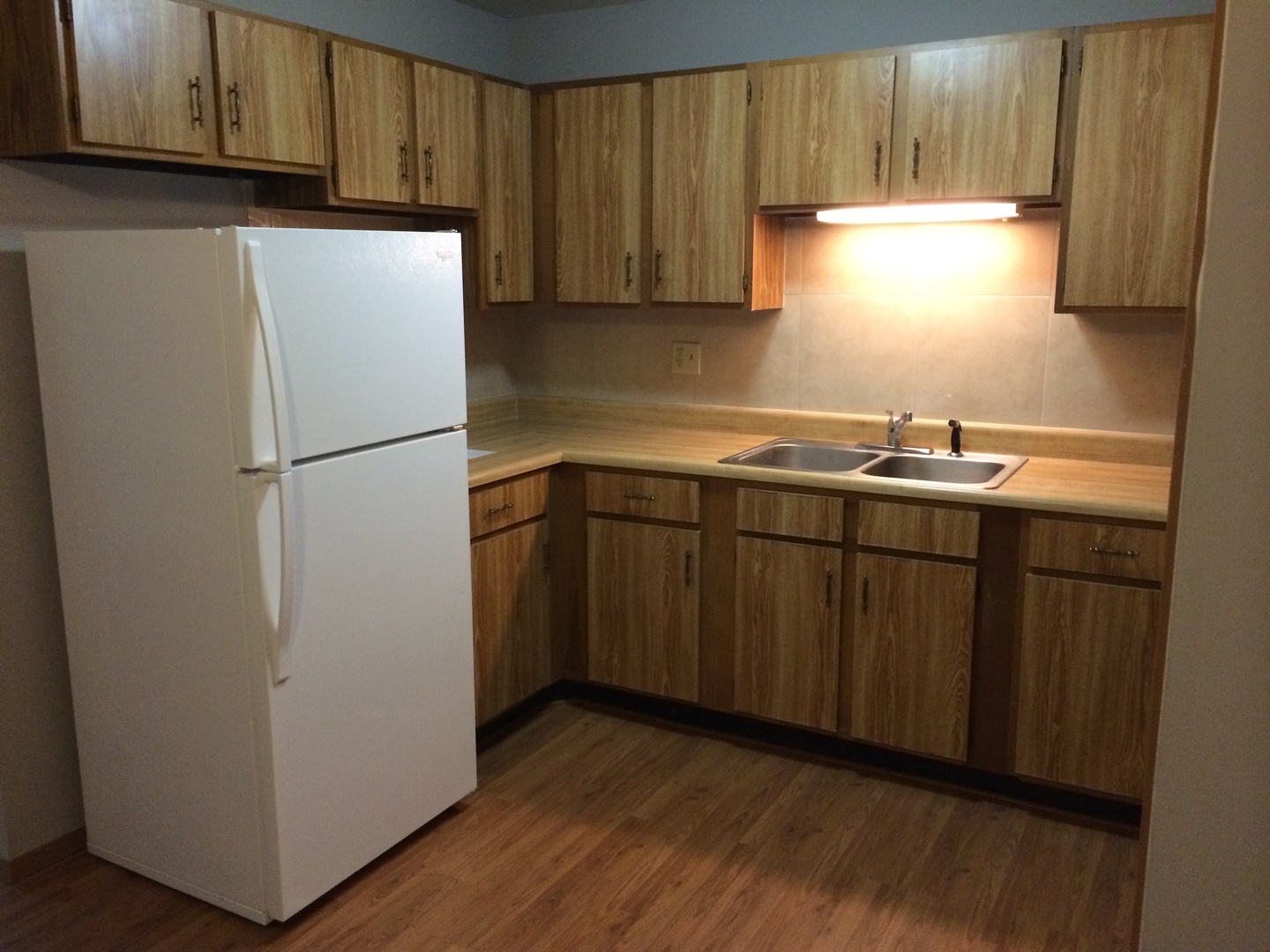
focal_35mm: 30
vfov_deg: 46.8
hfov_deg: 60.0
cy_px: 476
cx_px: 635
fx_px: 1101
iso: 320
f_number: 2.2
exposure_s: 1/30
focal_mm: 4.12
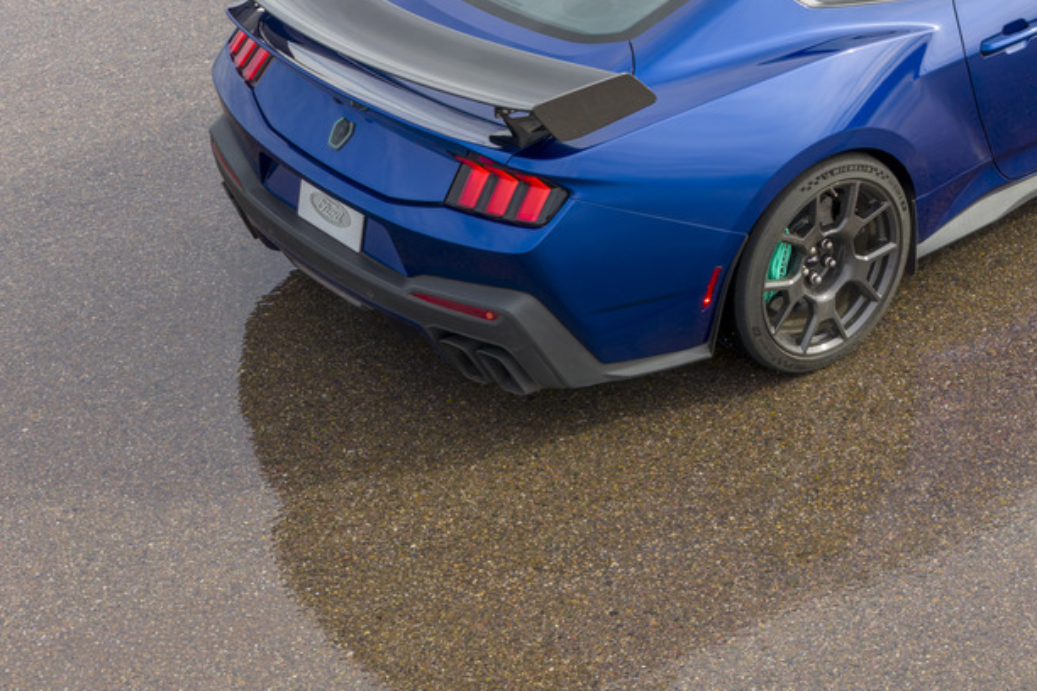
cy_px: 180
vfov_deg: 11.5
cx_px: 830
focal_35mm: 119
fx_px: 3428
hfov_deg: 17.1
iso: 100
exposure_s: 1/500
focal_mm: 19.35
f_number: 2.8
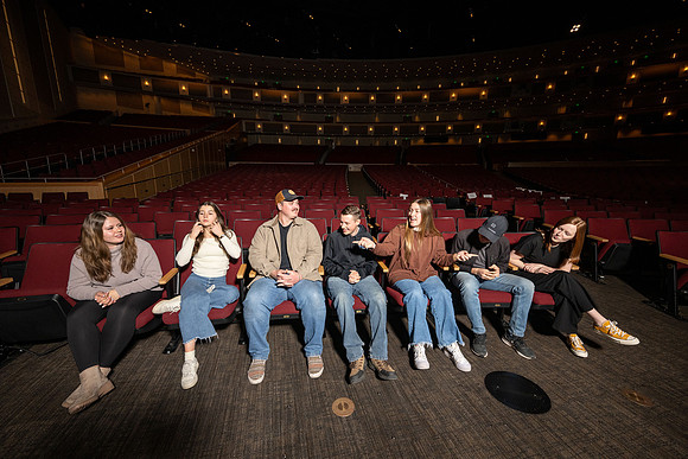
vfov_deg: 81.2
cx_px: 344
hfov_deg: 104.2
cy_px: 230
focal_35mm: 14
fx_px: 268
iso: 1000
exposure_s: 1/160
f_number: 6.3
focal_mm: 14
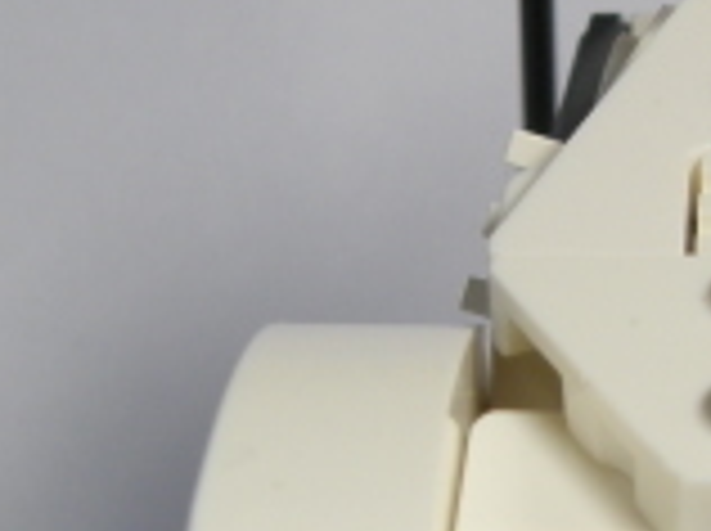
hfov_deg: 8.8
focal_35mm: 223
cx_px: 846
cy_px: 405
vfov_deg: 6.6
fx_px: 4573
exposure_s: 1/25
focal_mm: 9.77
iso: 64
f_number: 5
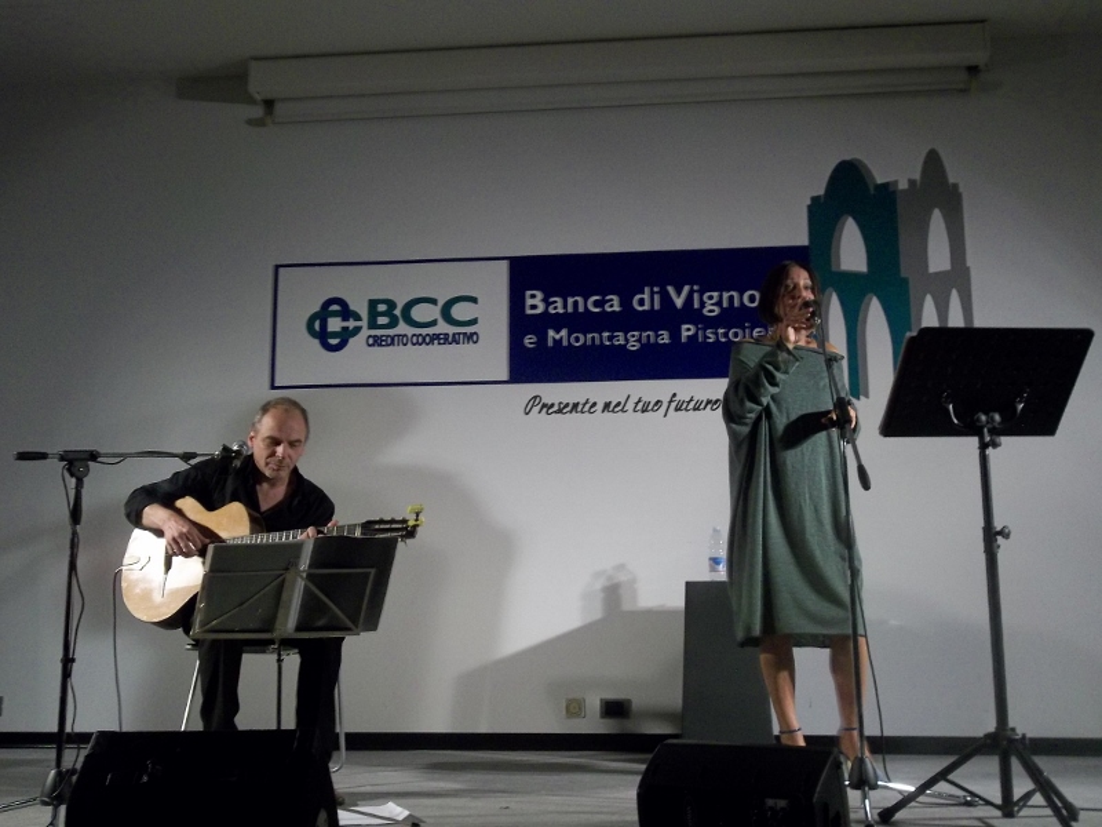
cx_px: 551
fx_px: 1178
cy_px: 414
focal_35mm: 37
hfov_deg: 50.1
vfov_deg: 38.7
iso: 209
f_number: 4
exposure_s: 1/8
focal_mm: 6.6
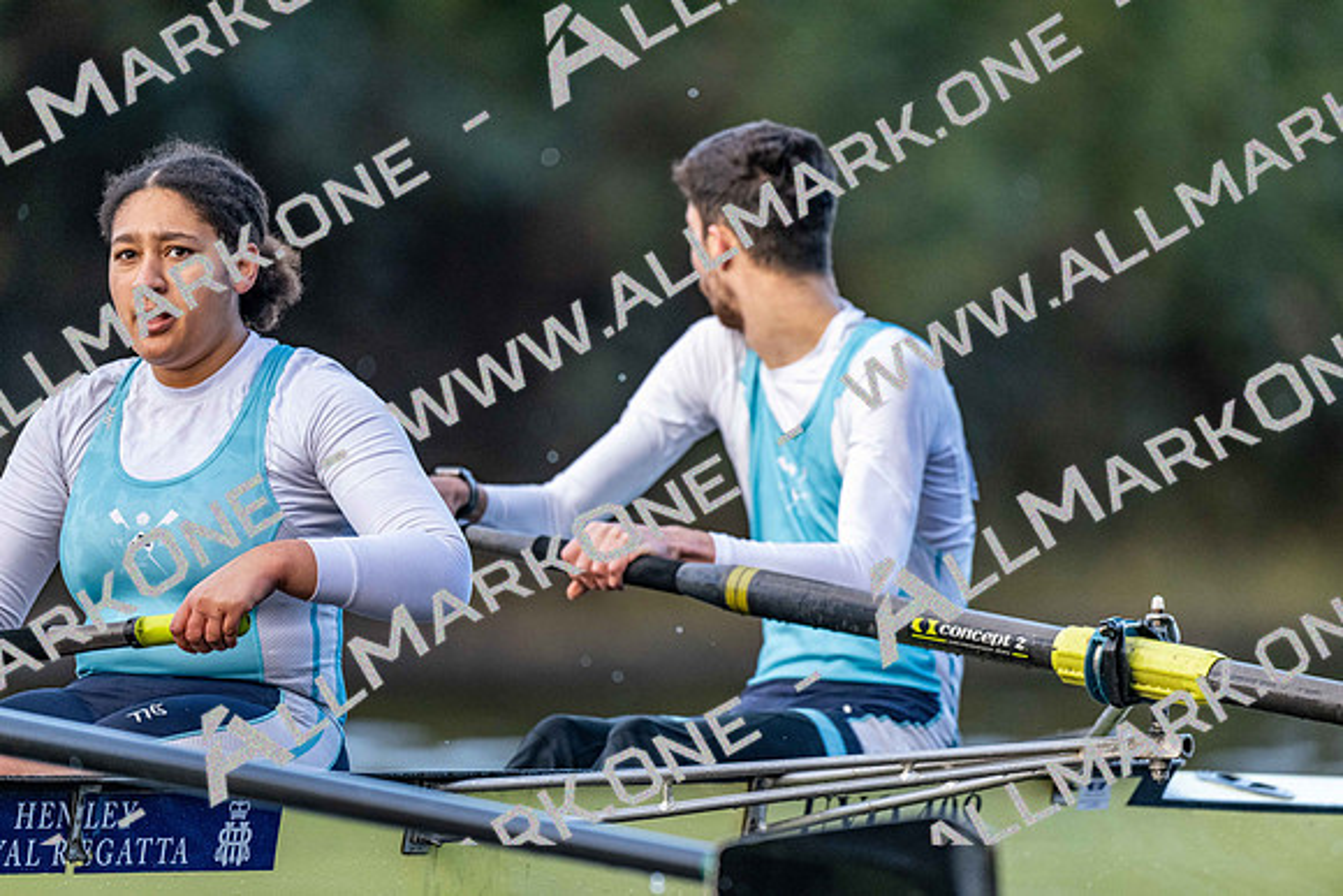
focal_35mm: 600
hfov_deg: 3.4
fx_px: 22388
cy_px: 448
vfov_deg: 2.3
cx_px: 672
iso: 3200
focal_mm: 600
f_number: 4
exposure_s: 1/2500
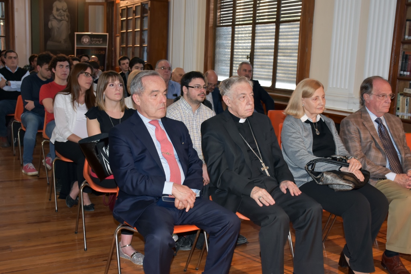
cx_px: 206
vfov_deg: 33.0
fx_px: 462
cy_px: 137
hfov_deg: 47.9
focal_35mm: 40
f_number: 5
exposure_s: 1/30
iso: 800
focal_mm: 27
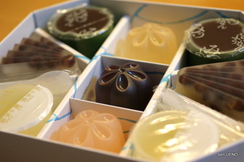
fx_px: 508
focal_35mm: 75
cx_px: 122
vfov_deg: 18.2
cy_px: 81
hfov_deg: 27.0
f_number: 2.8
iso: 400
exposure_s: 1/80
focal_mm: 50
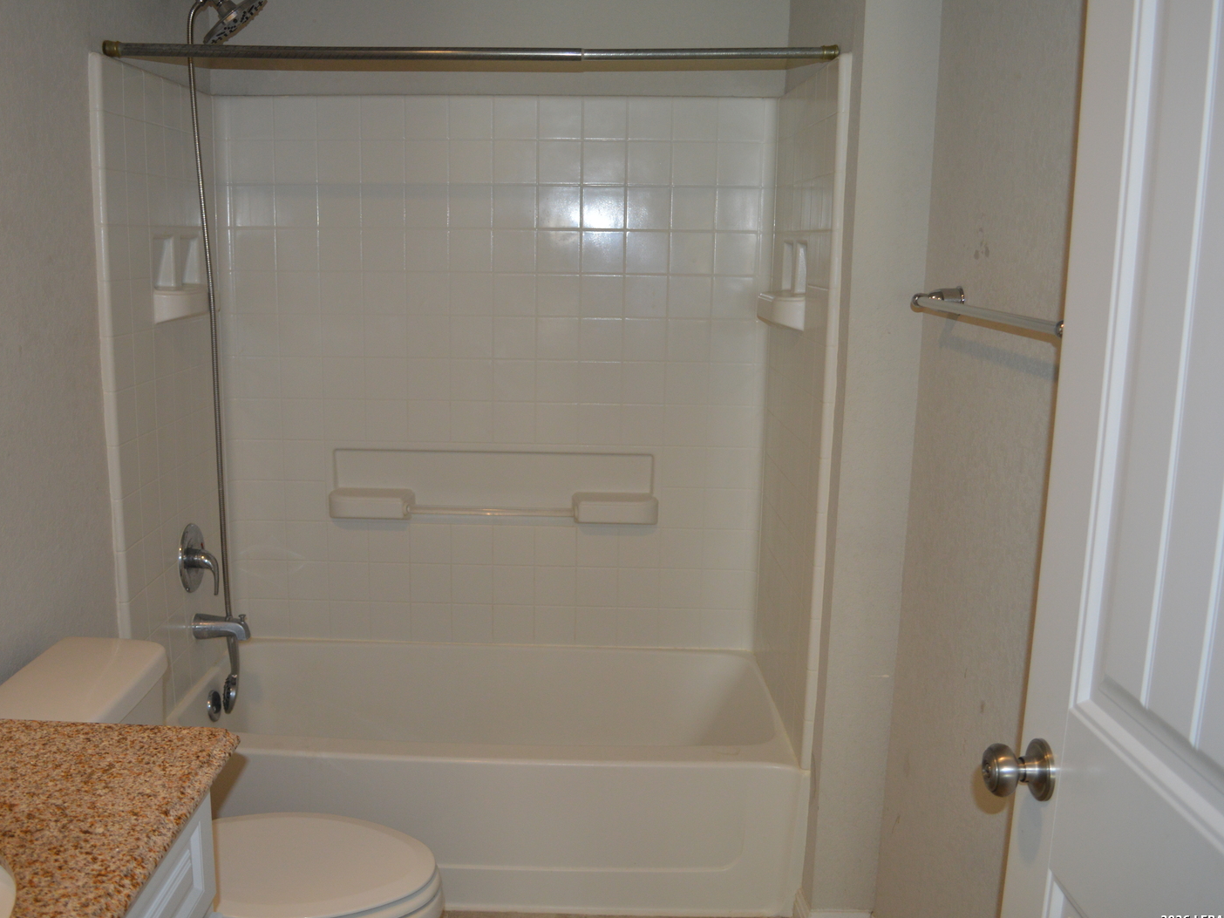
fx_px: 1061
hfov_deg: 59.8
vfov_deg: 46.8
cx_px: 545
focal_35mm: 30
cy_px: 456
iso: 500
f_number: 3.5
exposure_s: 1/60
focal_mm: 18
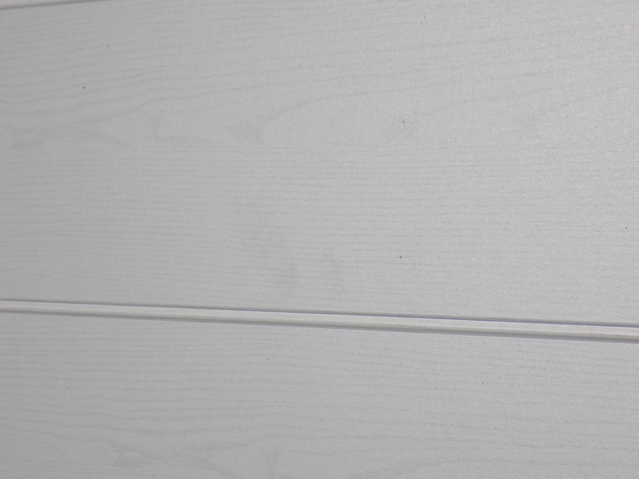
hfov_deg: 14.9
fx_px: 2437
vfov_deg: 11.2
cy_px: 240
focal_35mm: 132
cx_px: 320
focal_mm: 23.4
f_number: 16
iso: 80
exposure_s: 1/250
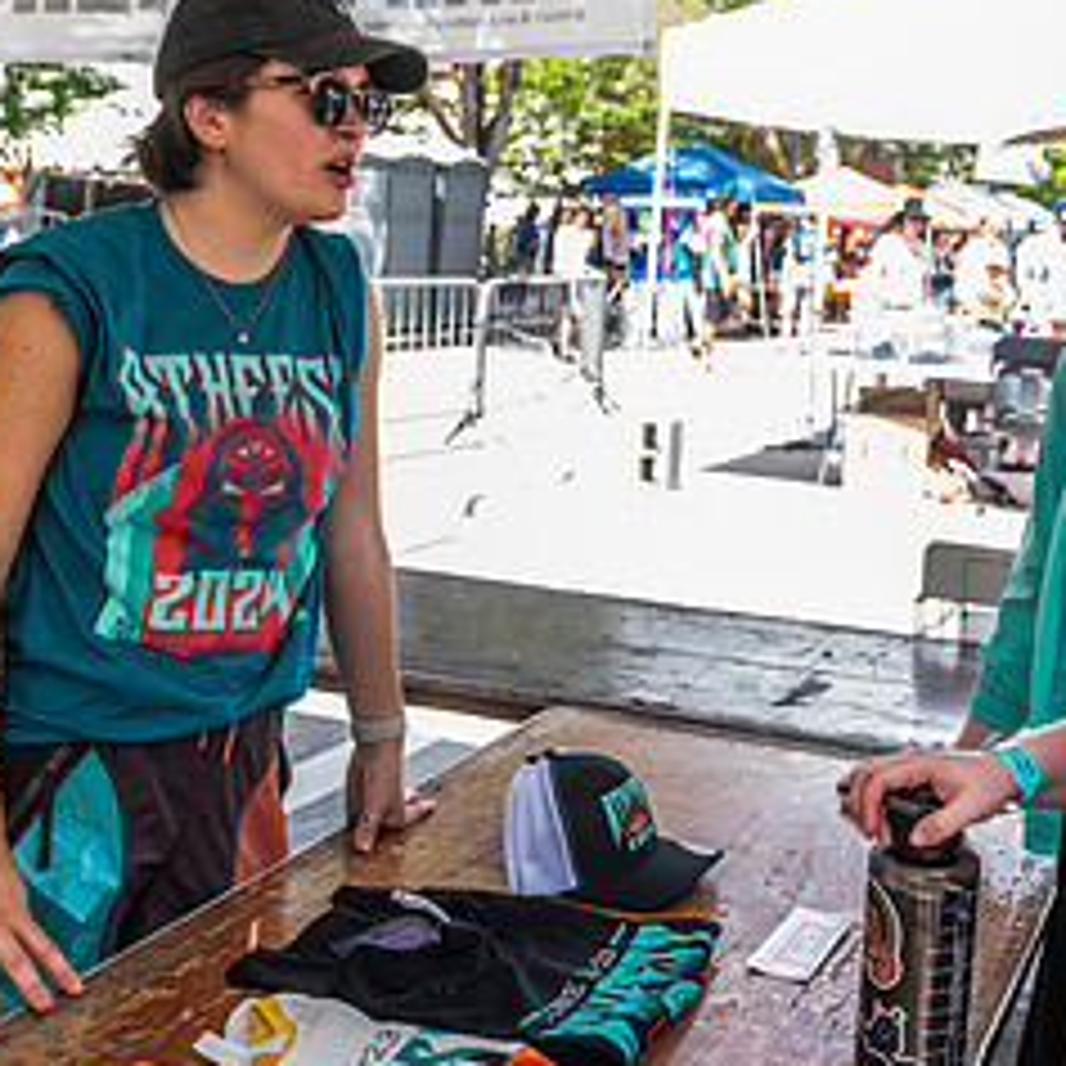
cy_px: 389
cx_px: 666
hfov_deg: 33.9
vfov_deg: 33.8
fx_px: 1742
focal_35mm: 50
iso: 200
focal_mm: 24
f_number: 4
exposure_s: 1/160
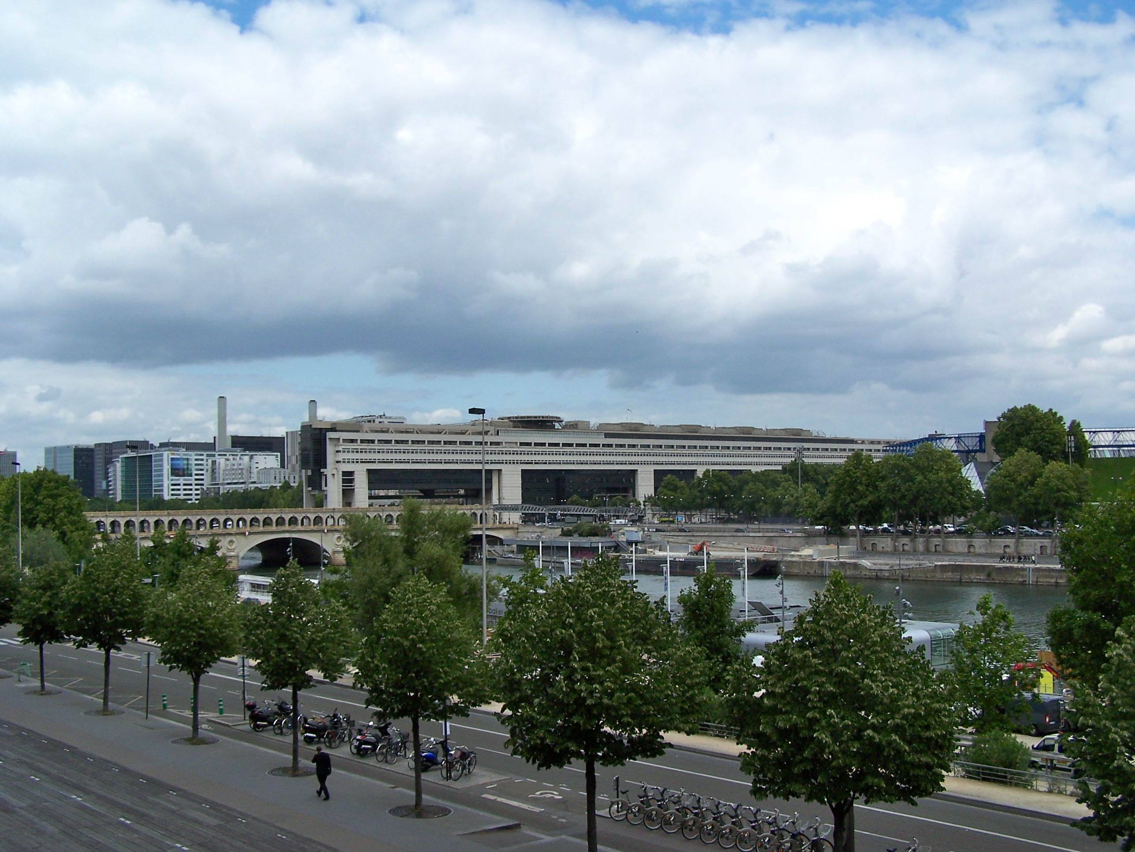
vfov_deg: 37.7
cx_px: 568
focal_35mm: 38
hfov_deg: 49.0
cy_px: 426
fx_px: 1246
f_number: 4
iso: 80
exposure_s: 1/1000
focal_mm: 6.3
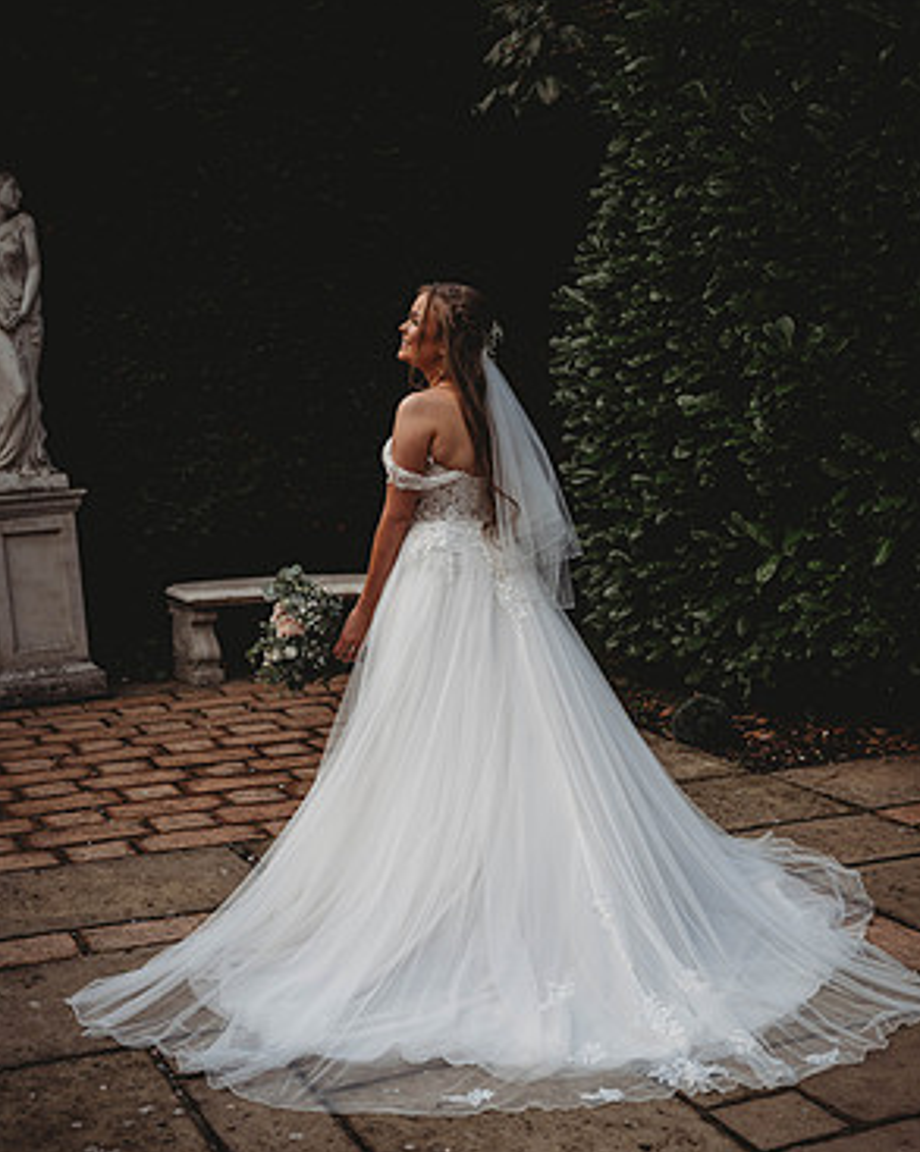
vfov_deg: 40.3
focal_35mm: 46
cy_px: 665
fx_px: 1568
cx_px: 466
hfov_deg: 32.7
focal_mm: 40
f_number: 2.8
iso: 100
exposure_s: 1/1000
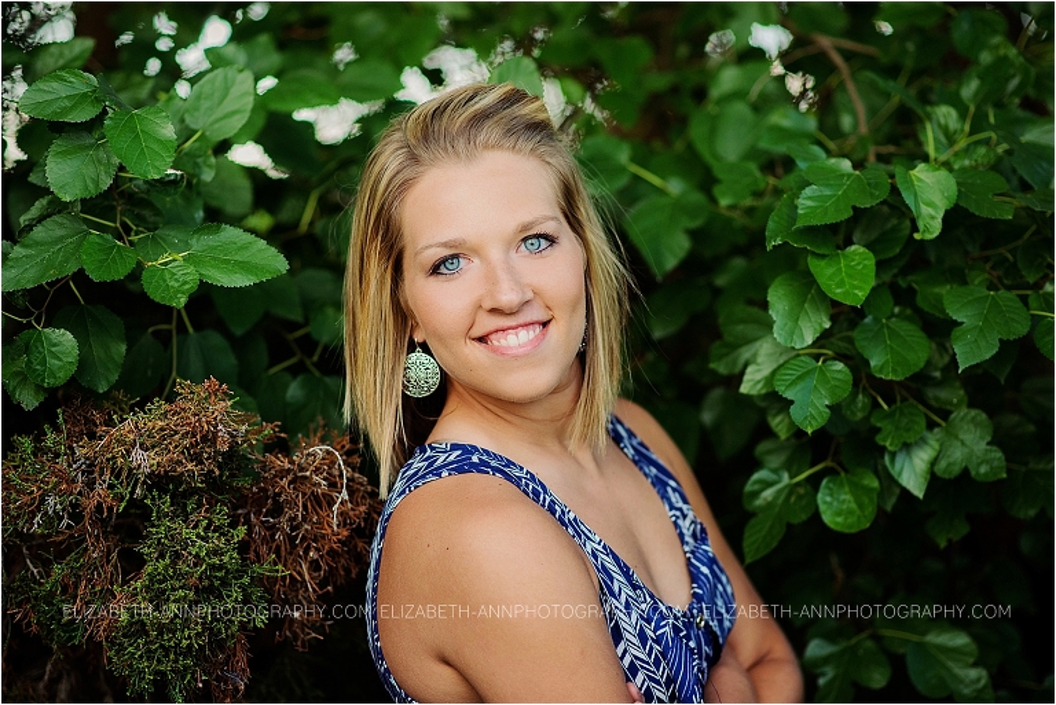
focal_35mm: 85
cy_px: 352
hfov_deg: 23.9
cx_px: 528
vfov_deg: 16.1
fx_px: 2495
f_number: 2.2
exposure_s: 1/800
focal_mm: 85
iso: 500
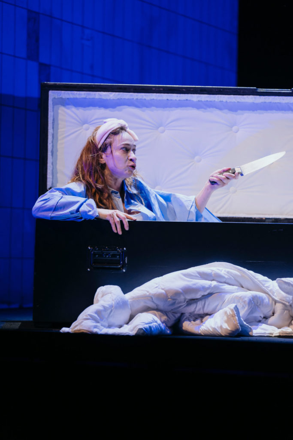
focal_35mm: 126
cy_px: 220
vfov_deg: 16.3
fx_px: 1538
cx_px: 146
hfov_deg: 10.9
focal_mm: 126
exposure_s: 1/200
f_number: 2.8
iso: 2000
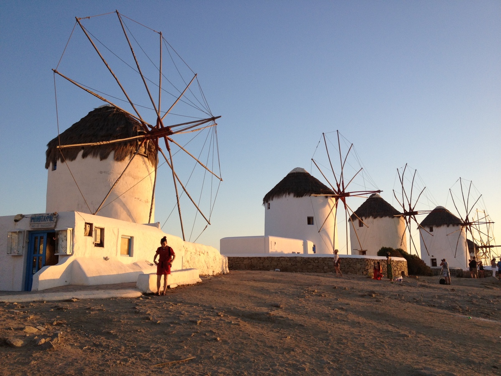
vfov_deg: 40.7
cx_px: 250
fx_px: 507
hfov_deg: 52.6
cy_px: 188
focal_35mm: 35
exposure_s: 1/516
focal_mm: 4.28
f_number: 2.4
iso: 50
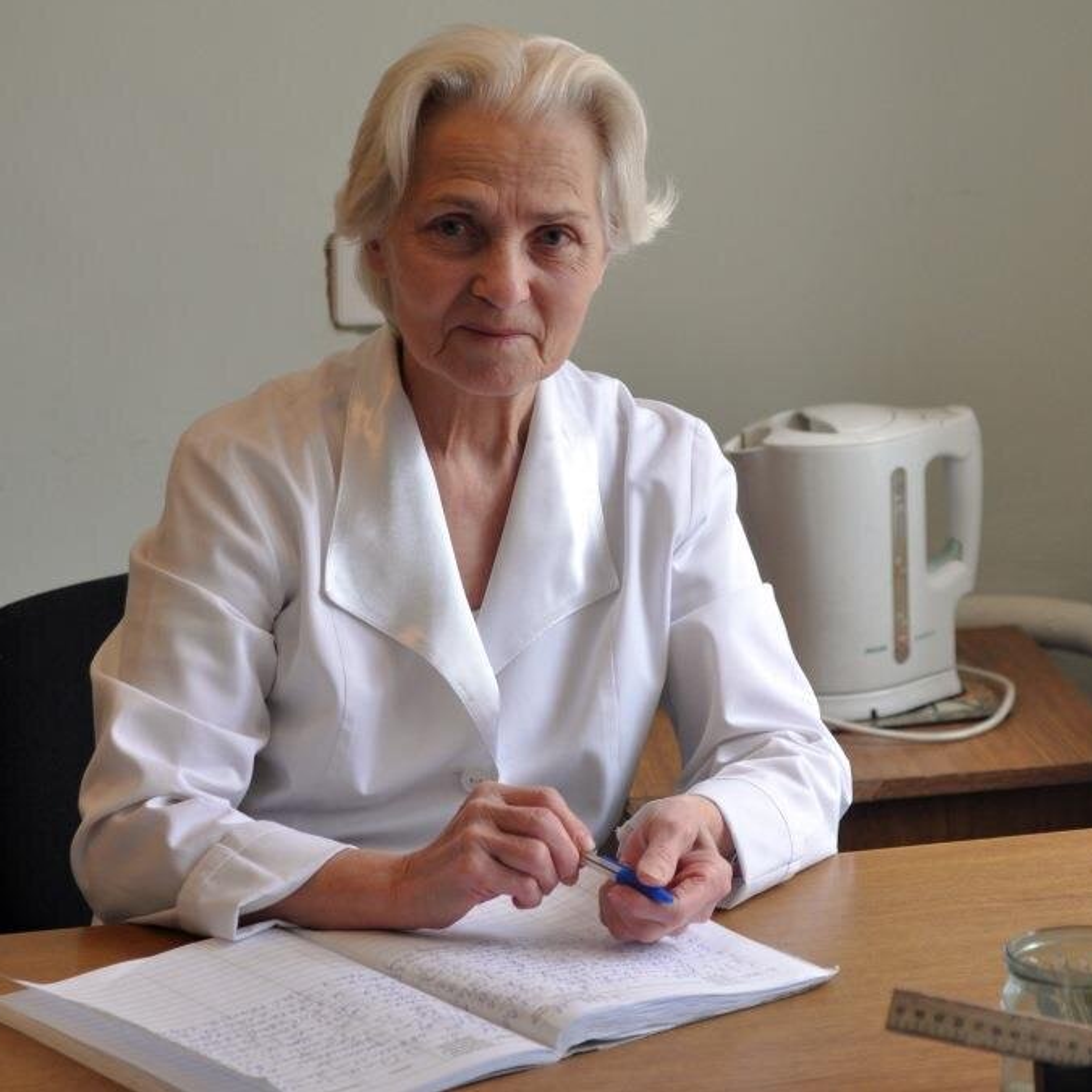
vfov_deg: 15.6
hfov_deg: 15.5
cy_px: 544
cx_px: 725
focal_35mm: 112
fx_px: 3997
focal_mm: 58
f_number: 3.8
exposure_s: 1/40
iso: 500
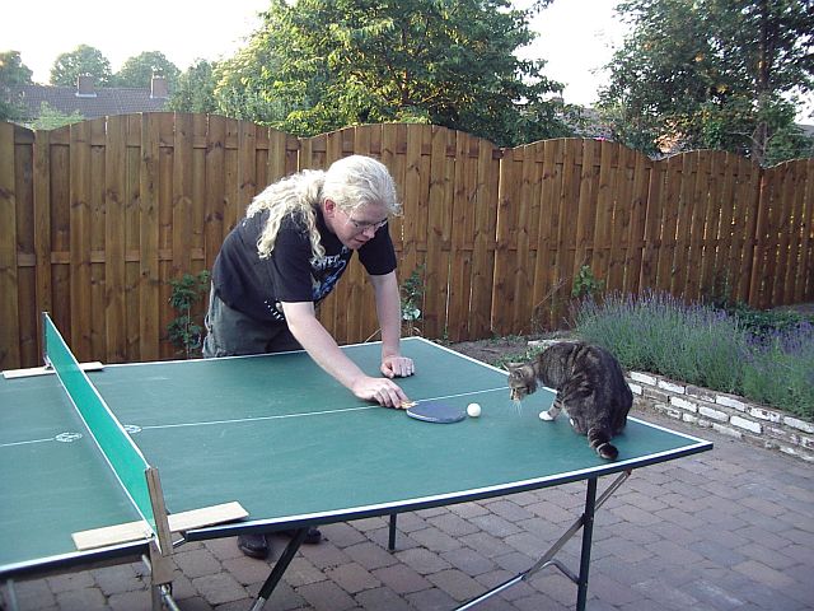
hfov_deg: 49.0
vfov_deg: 37.7
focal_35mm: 38
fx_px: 894
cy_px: 306
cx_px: 407
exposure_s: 1/80
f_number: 2.6
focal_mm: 5.8
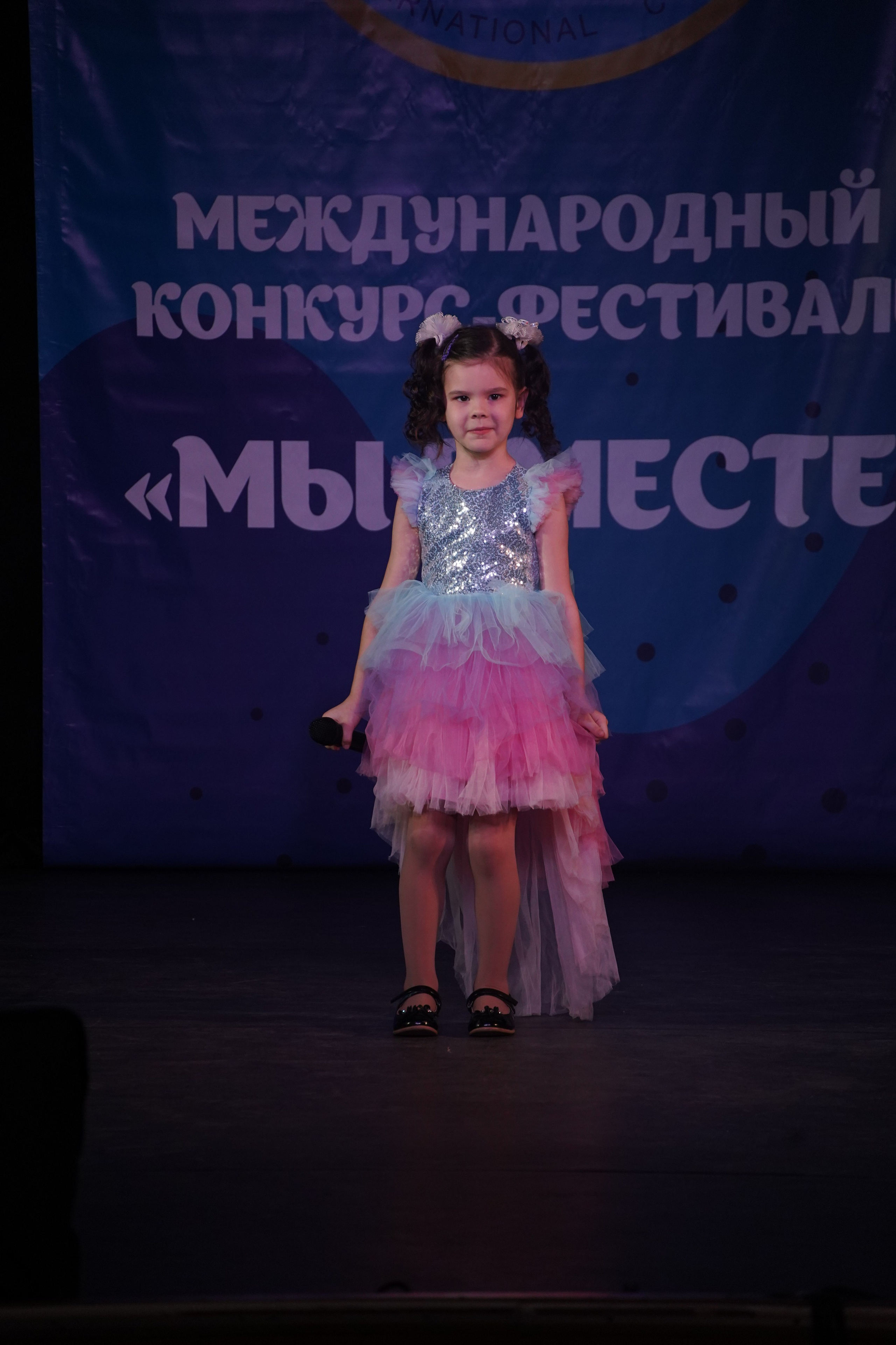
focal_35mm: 220
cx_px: 448
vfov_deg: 9.4
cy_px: 672
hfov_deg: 6.2
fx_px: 8213
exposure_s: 1/400
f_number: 5.6
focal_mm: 220
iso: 2000
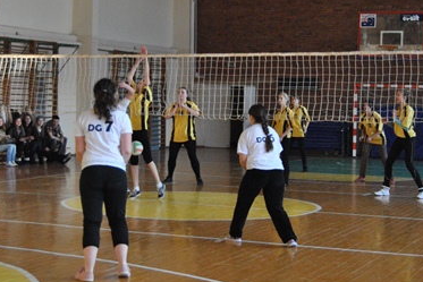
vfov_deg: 17.1
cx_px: 193
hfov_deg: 25.4
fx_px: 939
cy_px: 86
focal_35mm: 80
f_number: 4.2
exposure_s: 1/250
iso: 800
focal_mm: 31
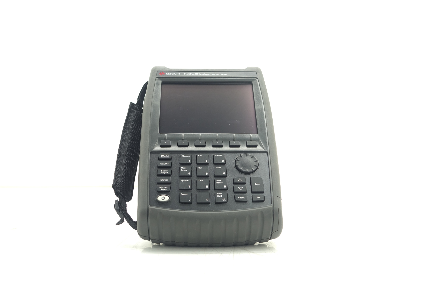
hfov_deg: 47.4
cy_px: 140
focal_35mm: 41
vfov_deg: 32.6
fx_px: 479
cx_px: 210
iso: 80
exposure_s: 1/6
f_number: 3.2
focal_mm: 15.1
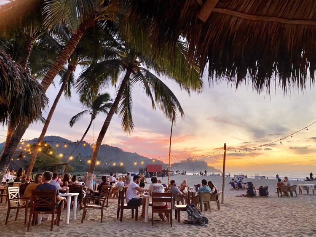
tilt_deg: +12.3
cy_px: 118
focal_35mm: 26
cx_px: 158
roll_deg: -0.4
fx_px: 237
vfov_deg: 53.1
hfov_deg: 67.3
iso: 200
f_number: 1.8
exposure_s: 1/60
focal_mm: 4.25
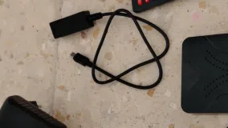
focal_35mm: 59
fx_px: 357
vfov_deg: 20.3
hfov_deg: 35.2
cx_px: 148
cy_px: 95
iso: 1613
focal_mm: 5.25
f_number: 1.75
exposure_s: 1/33.3
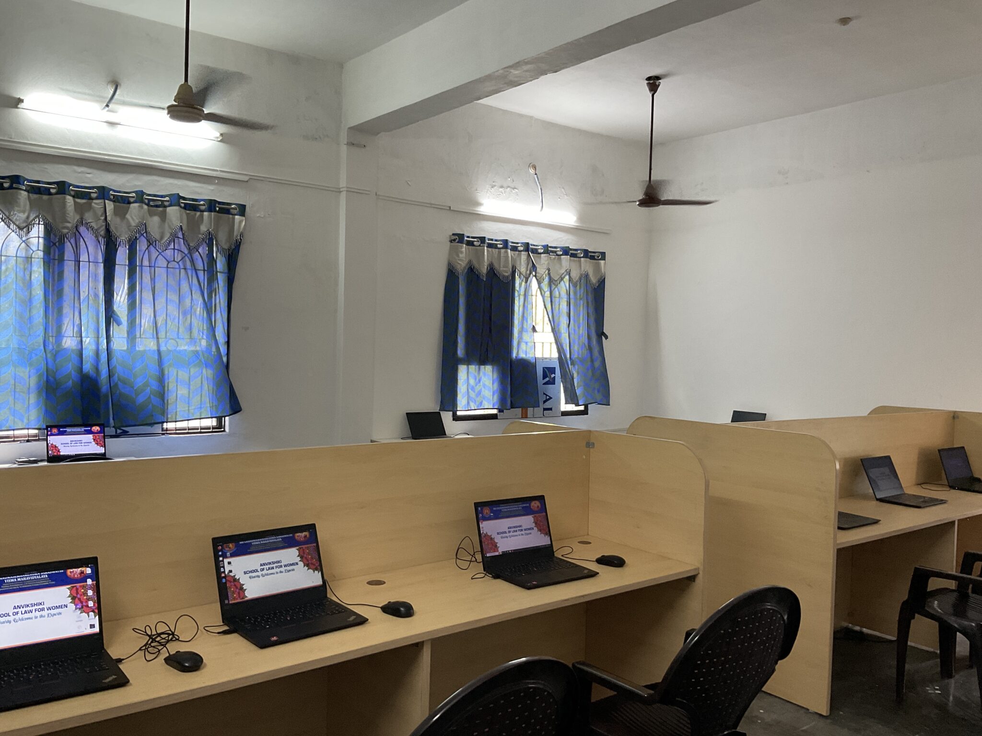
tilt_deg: -2.0
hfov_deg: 61.7
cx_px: 491
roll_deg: -2.0
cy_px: 368
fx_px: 823
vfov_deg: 48.2
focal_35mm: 29
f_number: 1.8
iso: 100
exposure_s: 1/50
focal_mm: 3
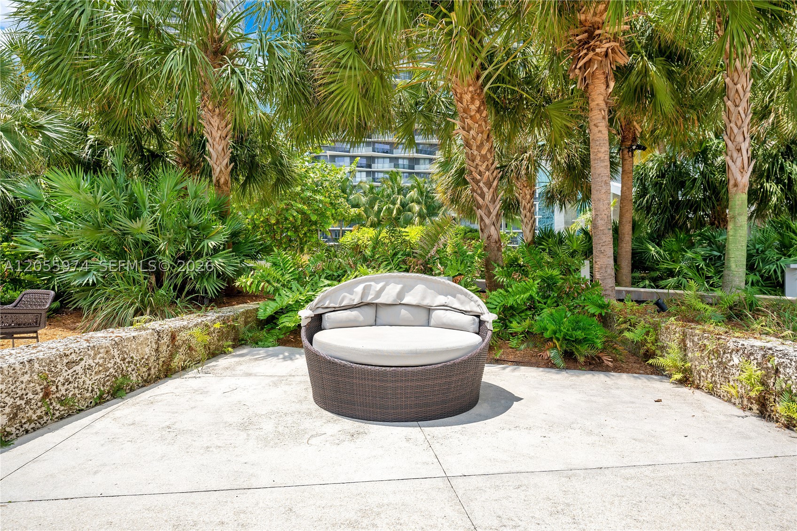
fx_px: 403
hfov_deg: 89.4
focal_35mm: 18
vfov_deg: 66.8
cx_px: 398
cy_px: 266
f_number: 4.5
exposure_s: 1/400
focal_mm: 18.2
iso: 100
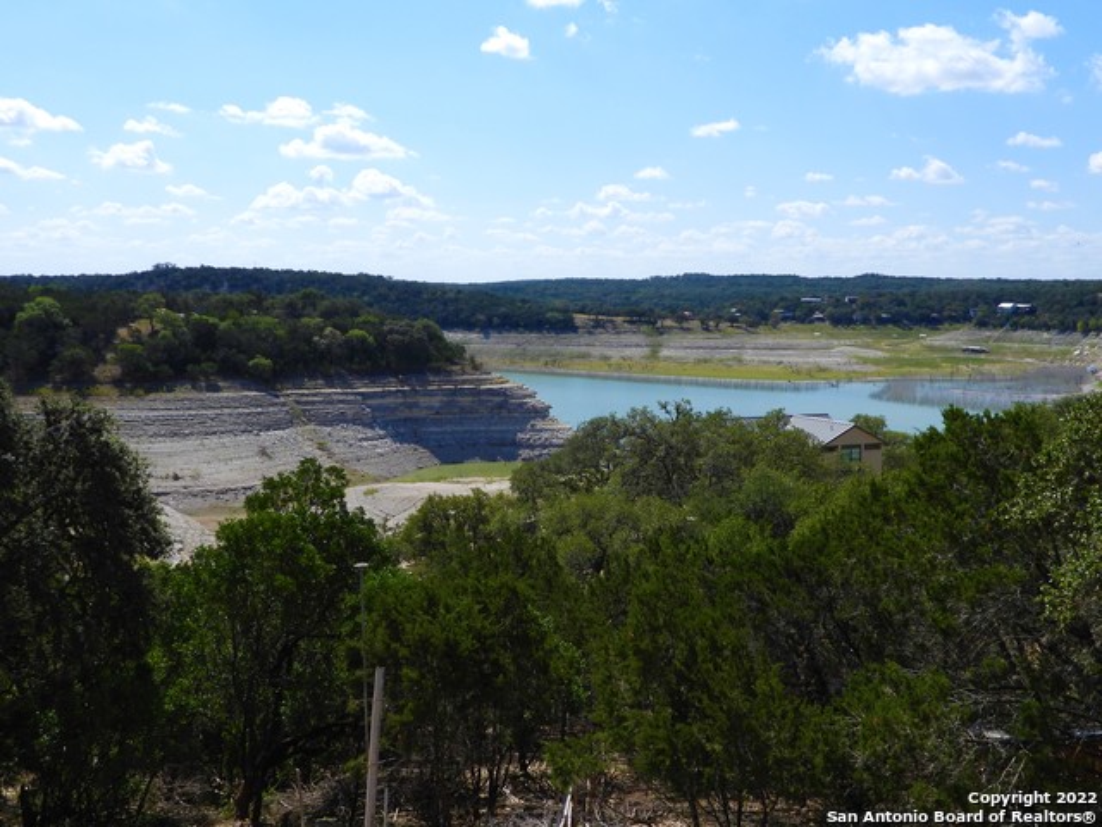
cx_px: 551
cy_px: 414
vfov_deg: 37.7
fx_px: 1210
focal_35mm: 38
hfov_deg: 49.0
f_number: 3.2
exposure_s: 1/2000
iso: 100
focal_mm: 6.8
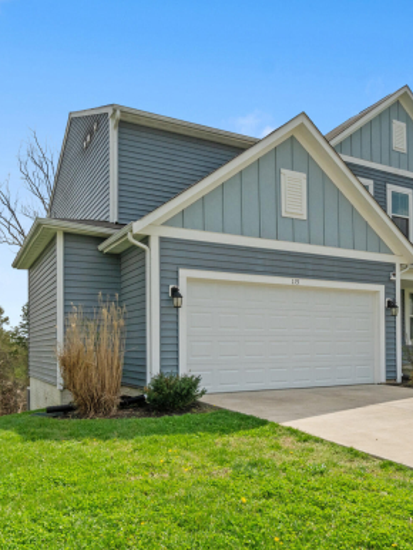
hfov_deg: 49.8
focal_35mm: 28
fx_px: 445
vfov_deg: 62.5
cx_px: 218
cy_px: 346
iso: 400
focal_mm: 10
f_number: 11
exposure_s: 1/500
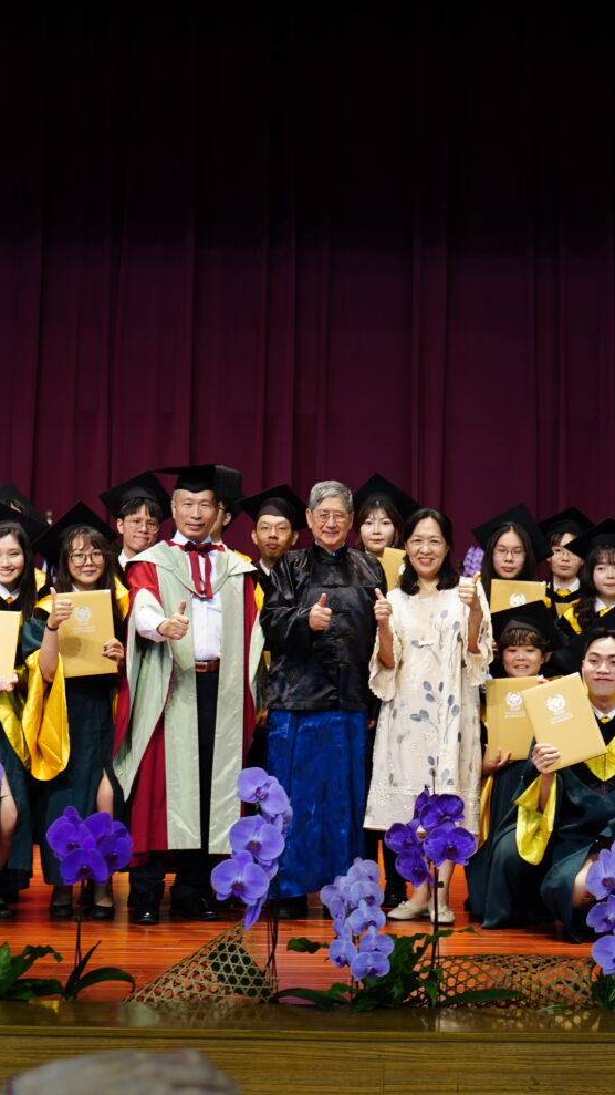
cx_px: 338
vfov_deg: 38.5
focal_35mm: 54
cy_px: 544
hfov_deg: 22.2
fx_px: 1566
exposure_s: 1/60
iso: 400
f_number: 4
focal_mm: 34
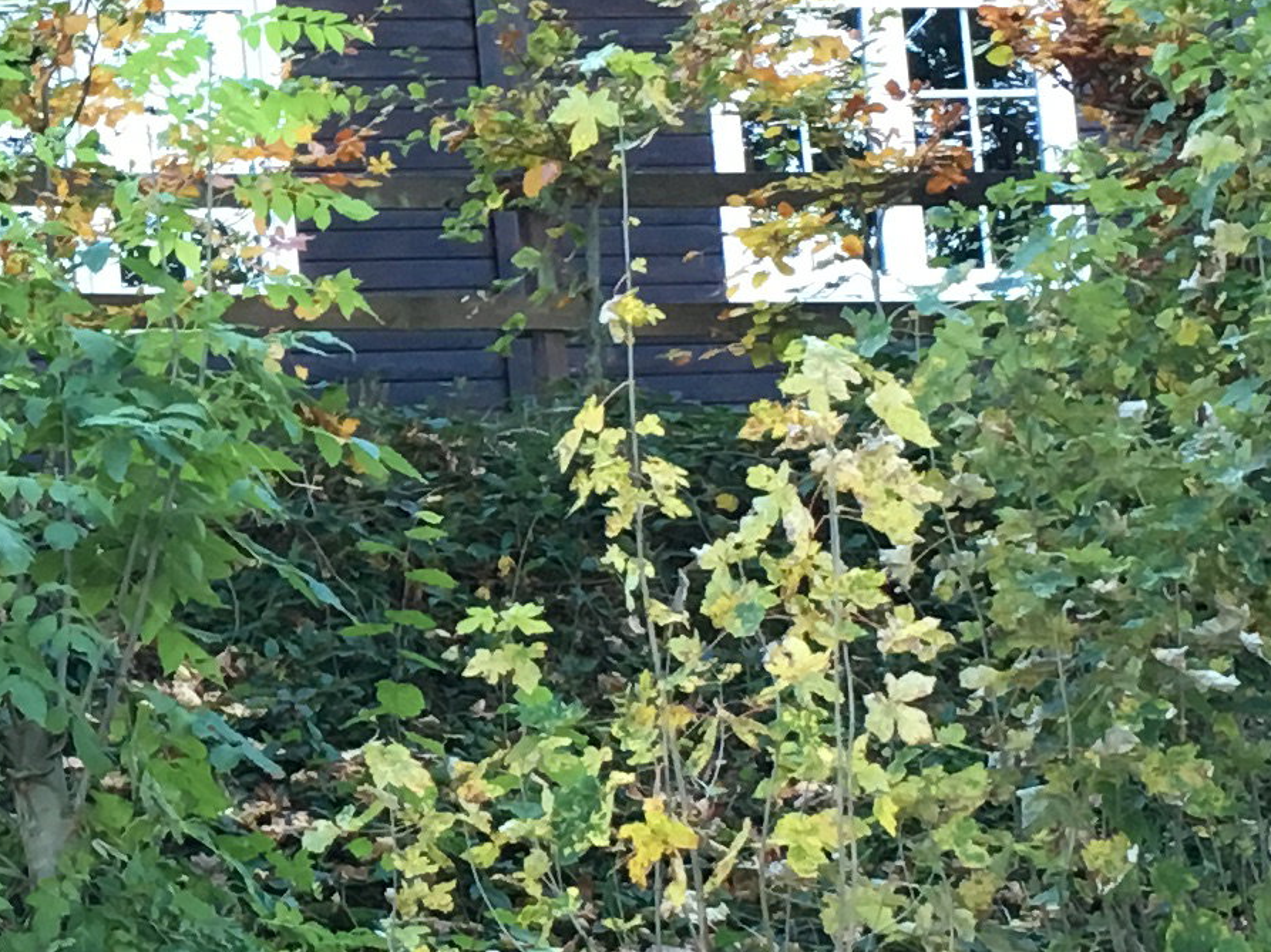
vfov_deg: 11.3
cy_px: 406
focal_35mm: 131
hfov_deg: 14.7
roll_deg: +4.3
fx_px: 4808
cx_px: -95
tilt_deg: +8.2
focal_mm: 4.15
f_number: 2.2
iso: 50
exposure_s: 1/33
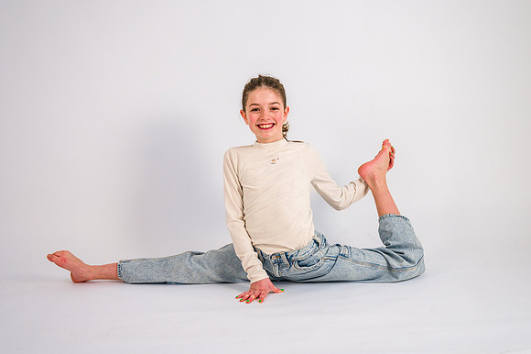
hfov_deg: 37.1
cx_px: 279
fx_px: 792
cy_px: 163
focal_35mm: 54
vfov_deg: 25.1
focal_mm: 46
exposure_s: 1/160
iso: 1000
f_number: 3.5
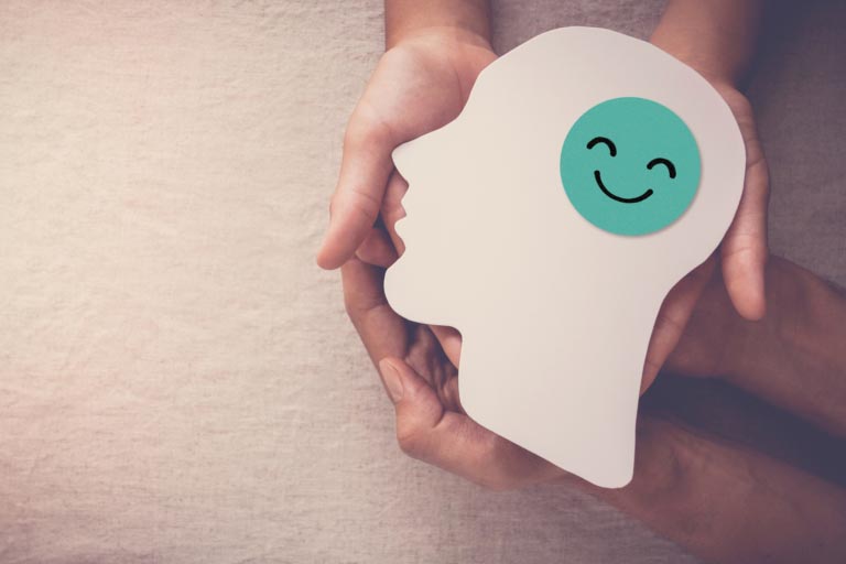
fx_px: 846
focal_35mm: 36
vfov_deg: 36.9
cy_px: 282
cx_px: 423
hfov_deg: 53.1
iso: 320
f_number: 4.5
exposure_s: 1/320
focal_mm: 24
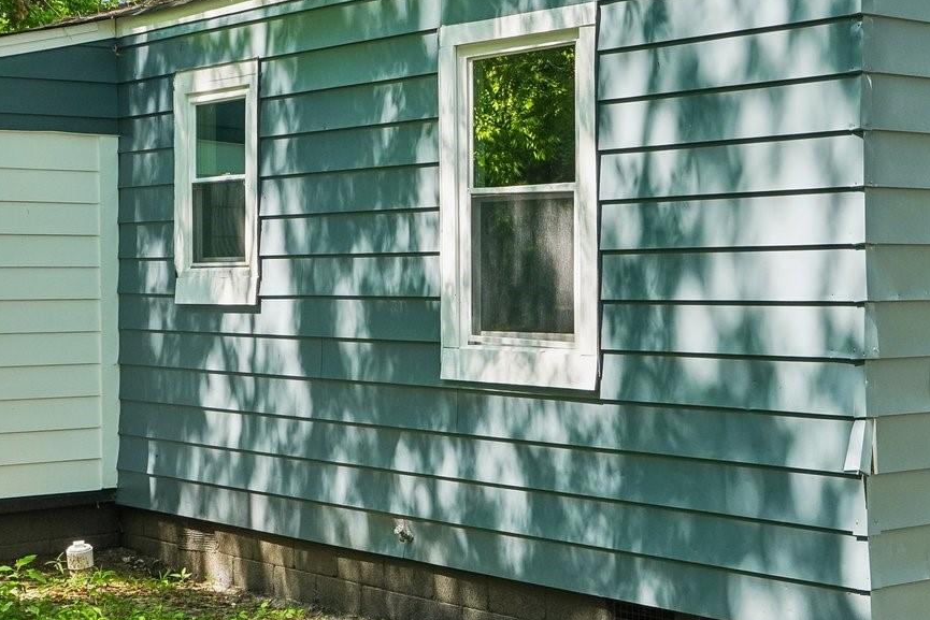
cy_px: 314
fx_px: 1834
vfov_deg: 19.2
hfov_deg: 28.1
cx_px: 683
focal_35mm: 71
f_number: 8
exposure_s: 1/30
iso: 200
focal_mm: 20
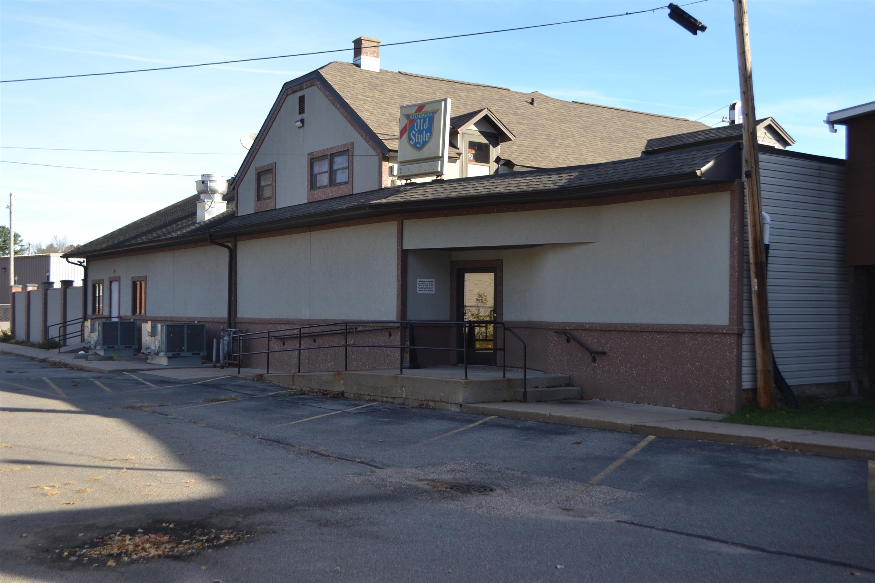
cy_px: 292
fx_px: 948
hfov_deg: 49.6
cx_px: 438
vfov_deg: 34.2
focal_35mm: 39
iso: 100
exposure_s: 1/200
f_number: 4.5
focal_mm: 26
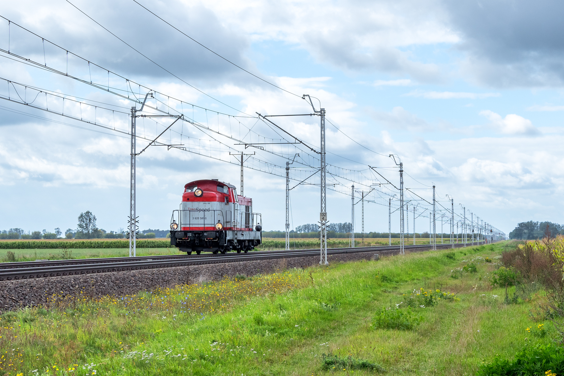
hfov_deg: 30.1
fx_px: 1049
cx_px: 282
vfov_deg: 20.3
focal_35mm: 67
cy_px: 188
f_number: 9
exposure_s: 1/640
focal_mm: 45
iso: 200
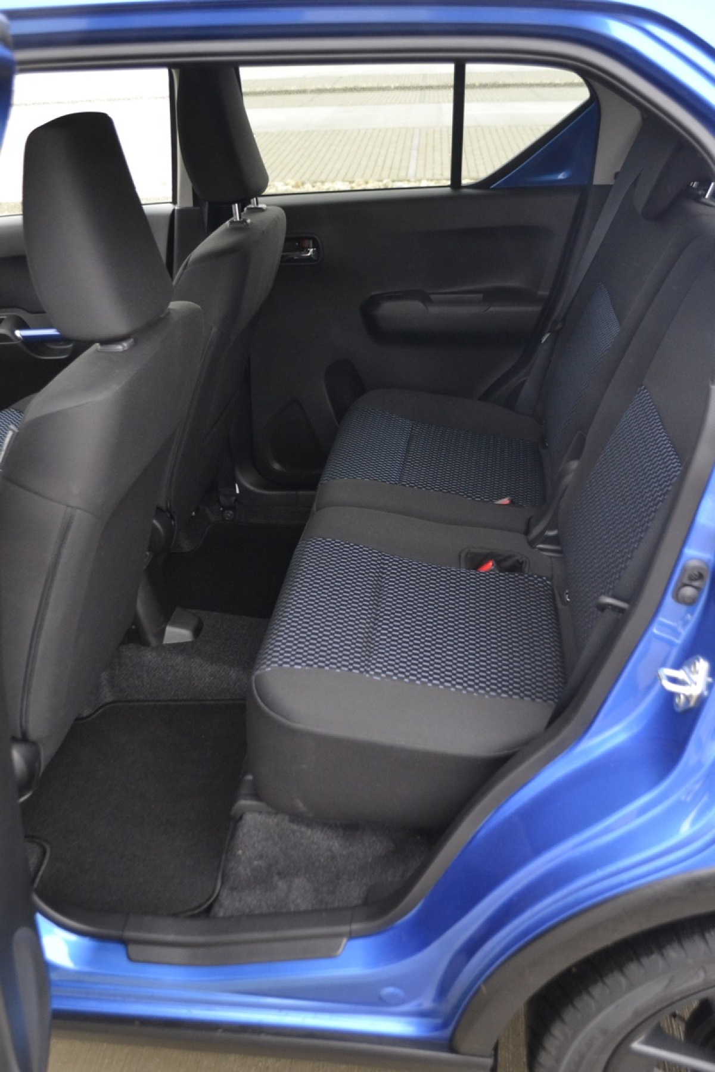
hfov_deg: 40.0
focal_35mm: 33
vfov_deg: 57.2
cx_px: 358
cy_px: 536
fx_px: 983
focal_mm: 22
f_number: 3.8
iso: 1250
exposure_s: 1/60
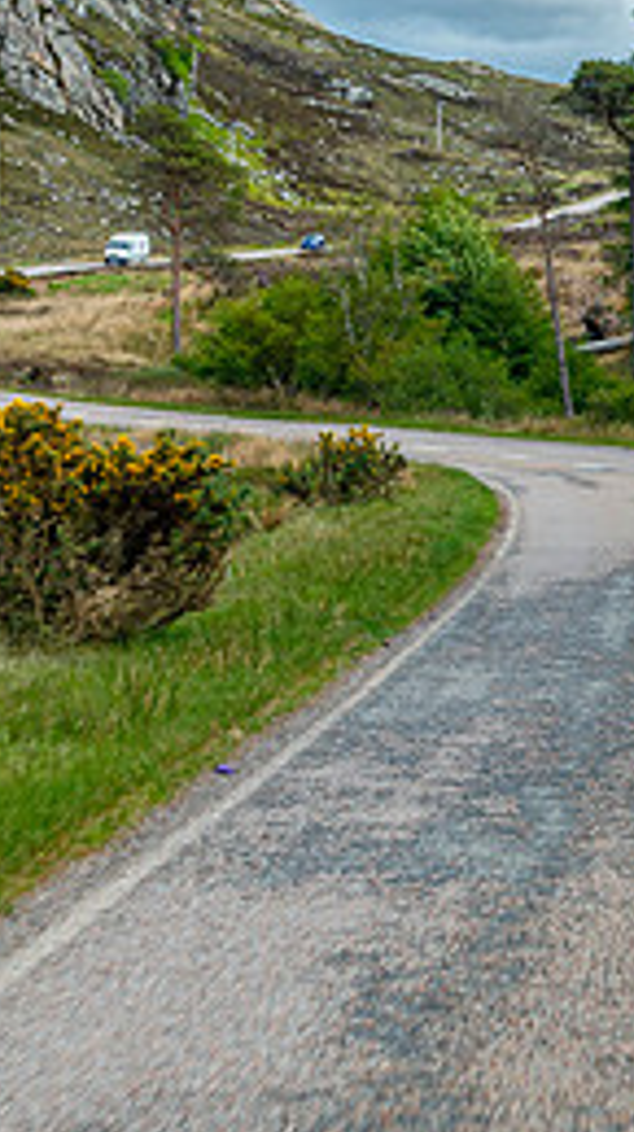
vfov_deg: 16.0
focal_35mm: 134
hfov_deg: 9.0
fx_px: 4019
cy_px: 549
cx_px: 603
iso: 125
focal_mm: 21.01
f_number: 7.1
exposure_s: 1/200
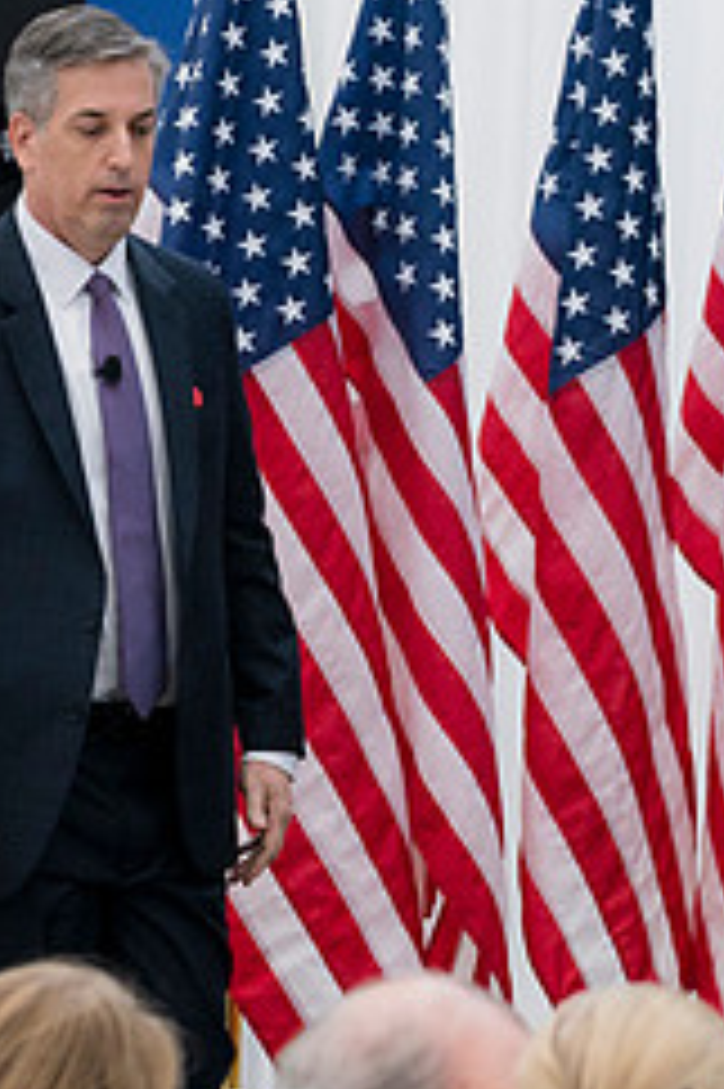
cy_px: 540
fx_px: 8972
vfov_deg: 6.9
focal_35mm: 297
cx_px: 175
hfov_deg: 4.6
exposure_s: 1/160
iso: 500
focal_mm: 83
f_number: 4
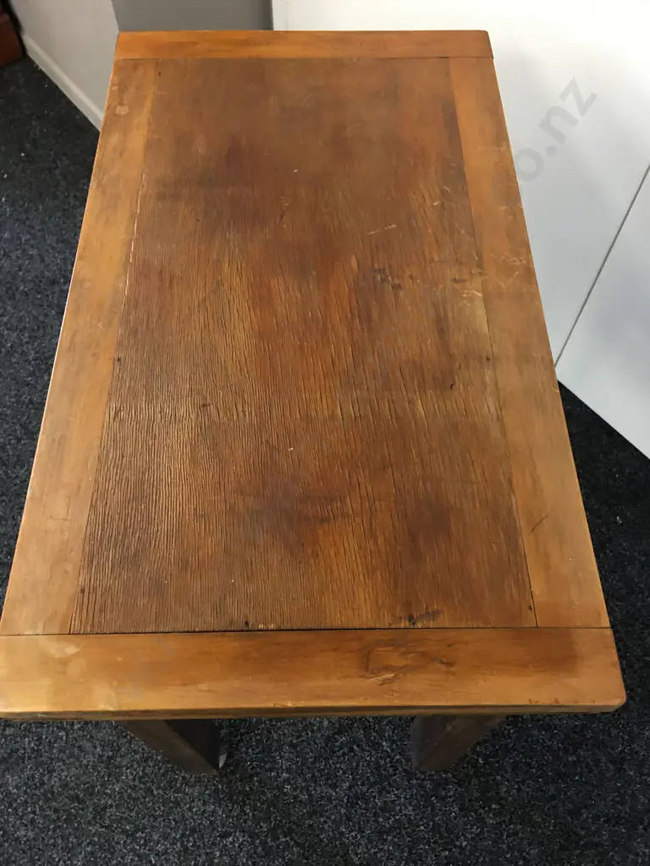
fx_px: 726
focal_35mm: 29
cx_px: 325
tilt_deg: -59.4
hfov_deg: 48.2
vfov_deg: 61.7
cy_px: 433
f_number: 2.2
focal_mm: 4.15
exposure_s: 1/17
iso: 80
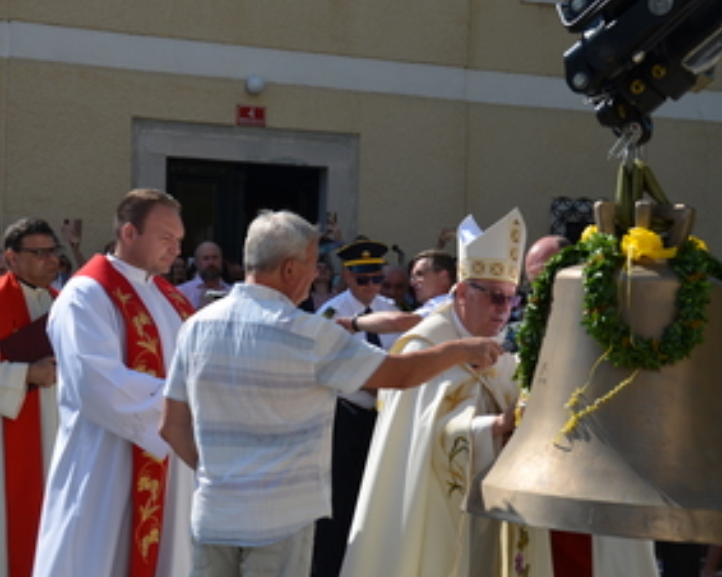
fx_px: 1815
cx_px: 355
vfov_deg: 18.0
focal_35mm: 85
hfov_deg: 22.5
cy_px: 283
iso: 100
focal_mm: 38
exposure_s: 1/250
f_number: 8
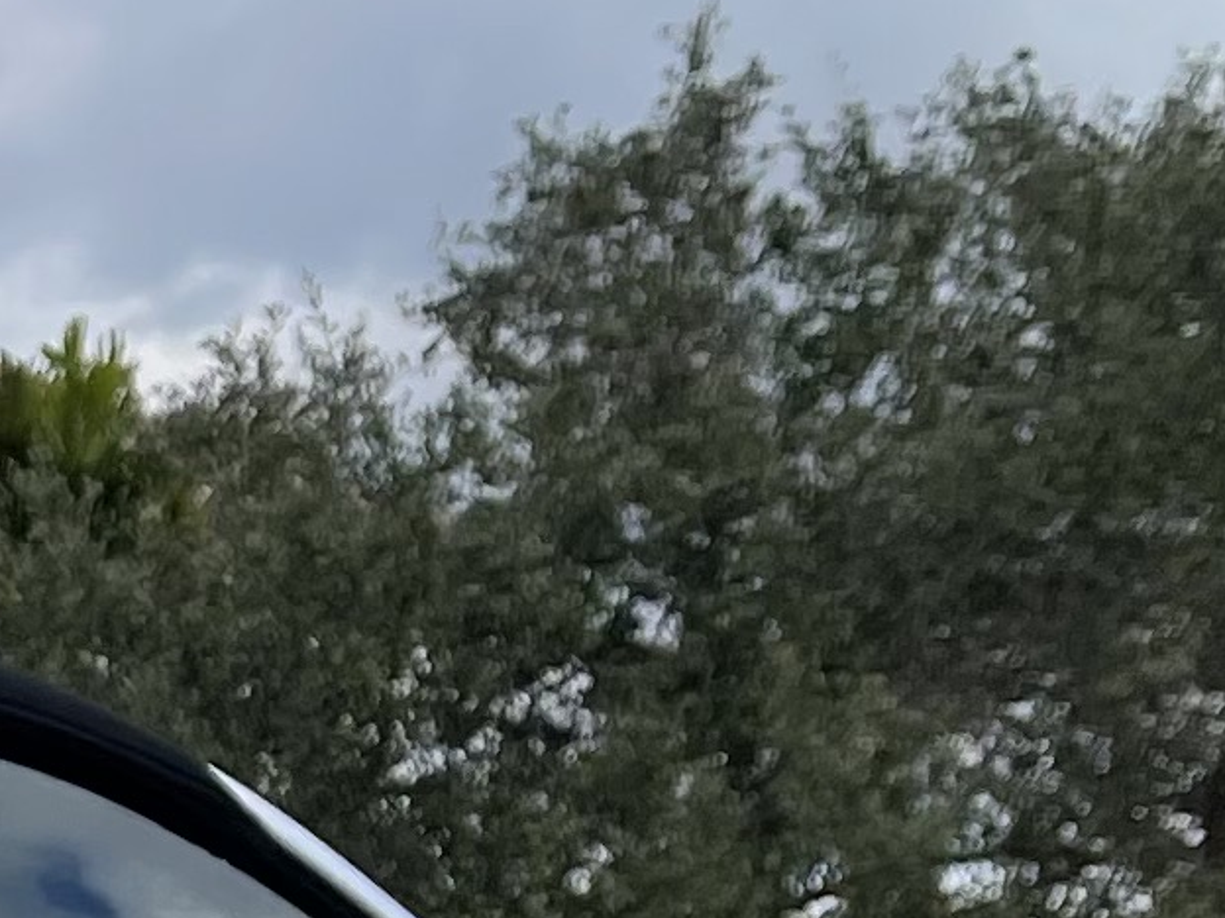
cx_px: -1741
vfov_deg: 8.0
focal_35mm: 168
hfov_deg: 10.2
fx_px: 5945
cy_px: 2379
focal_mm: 5.1
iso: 32
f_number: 1.6
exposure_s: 1/3344
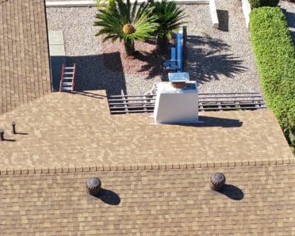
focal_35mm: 188
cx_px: 8
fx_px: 1642
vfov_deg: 8.2
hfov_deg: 10.2
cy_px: 211
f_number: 2.8
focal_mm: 19.35
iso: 100
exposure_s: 1/500
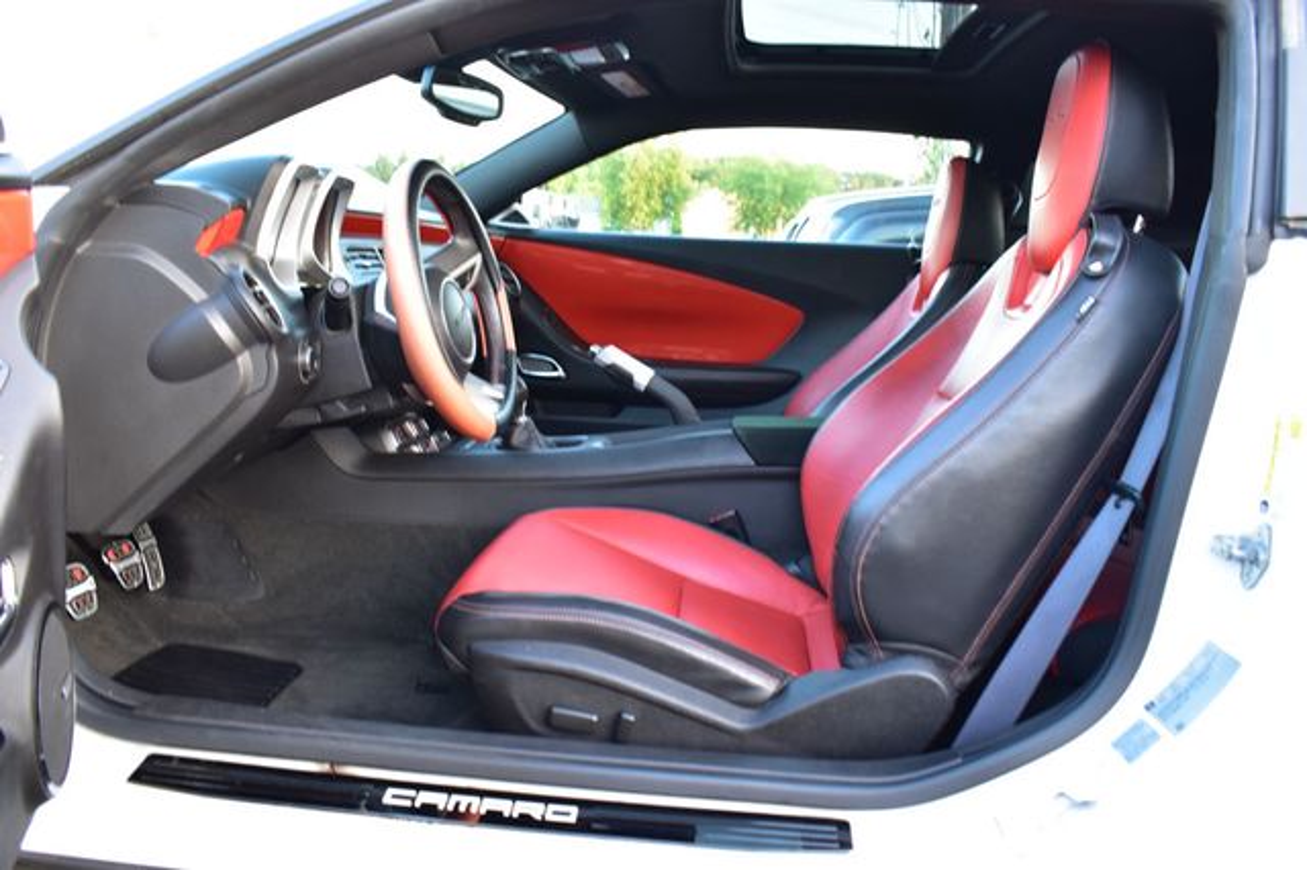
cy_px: 435
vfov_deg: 43.6
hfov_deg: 62.0
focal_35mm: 30
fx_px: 1089
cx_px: 654
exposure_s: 1/15
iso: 720
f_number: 6.3
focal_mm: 20
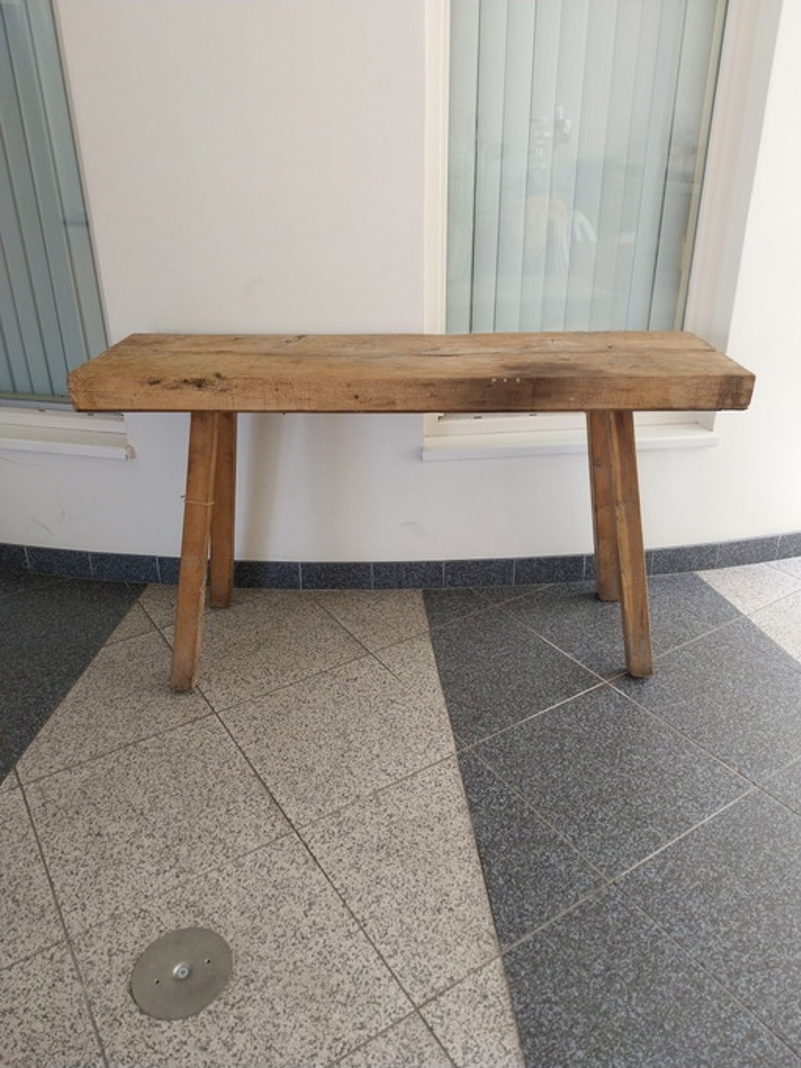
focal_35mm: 26
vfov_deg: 67.3
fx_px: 802
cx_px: 400
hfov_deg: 53.0
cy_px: 534
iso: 64
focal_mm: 4
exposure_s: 1/50
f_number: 1.8
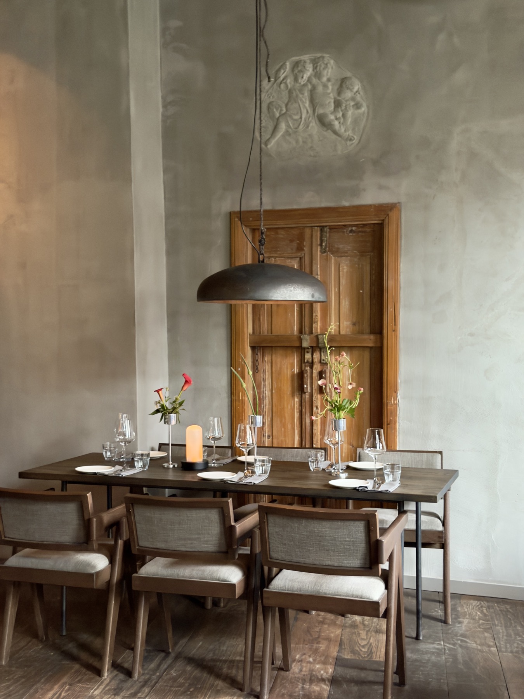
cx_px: 262
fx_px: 969
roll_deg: -0.7
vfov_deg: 39.7
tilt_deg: -1.2
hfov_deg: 30.3
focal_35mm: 48
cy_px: 350
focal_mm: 6.76
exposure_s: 1/30
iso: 640
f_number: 1.78
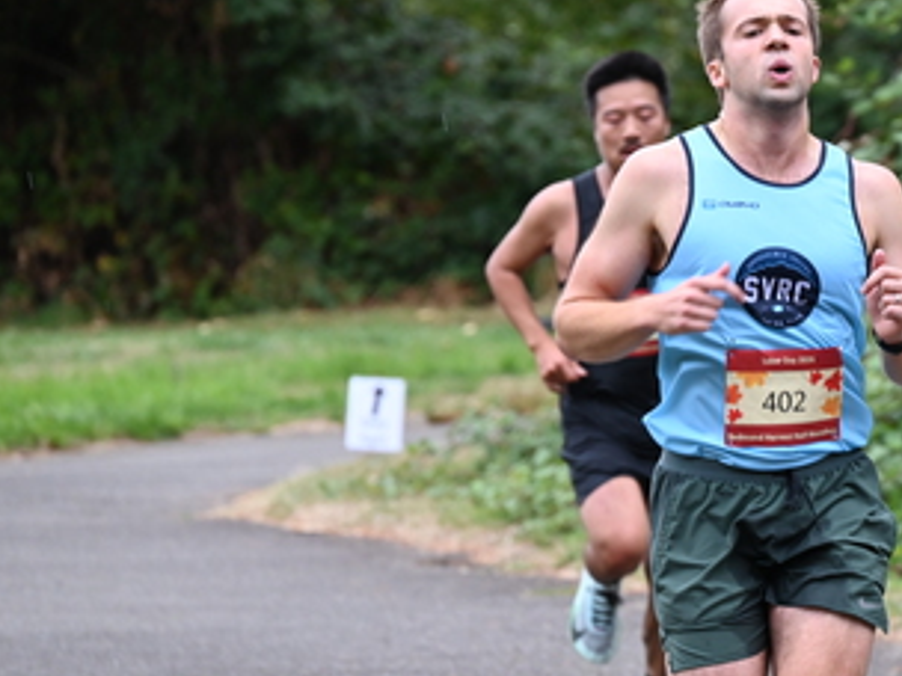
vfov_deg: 4.3
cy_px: 286
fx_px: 9068
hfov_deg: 5.7
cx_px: 703
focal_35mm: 348
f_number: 6.3
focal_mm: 200
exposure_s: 1/250
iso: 1250
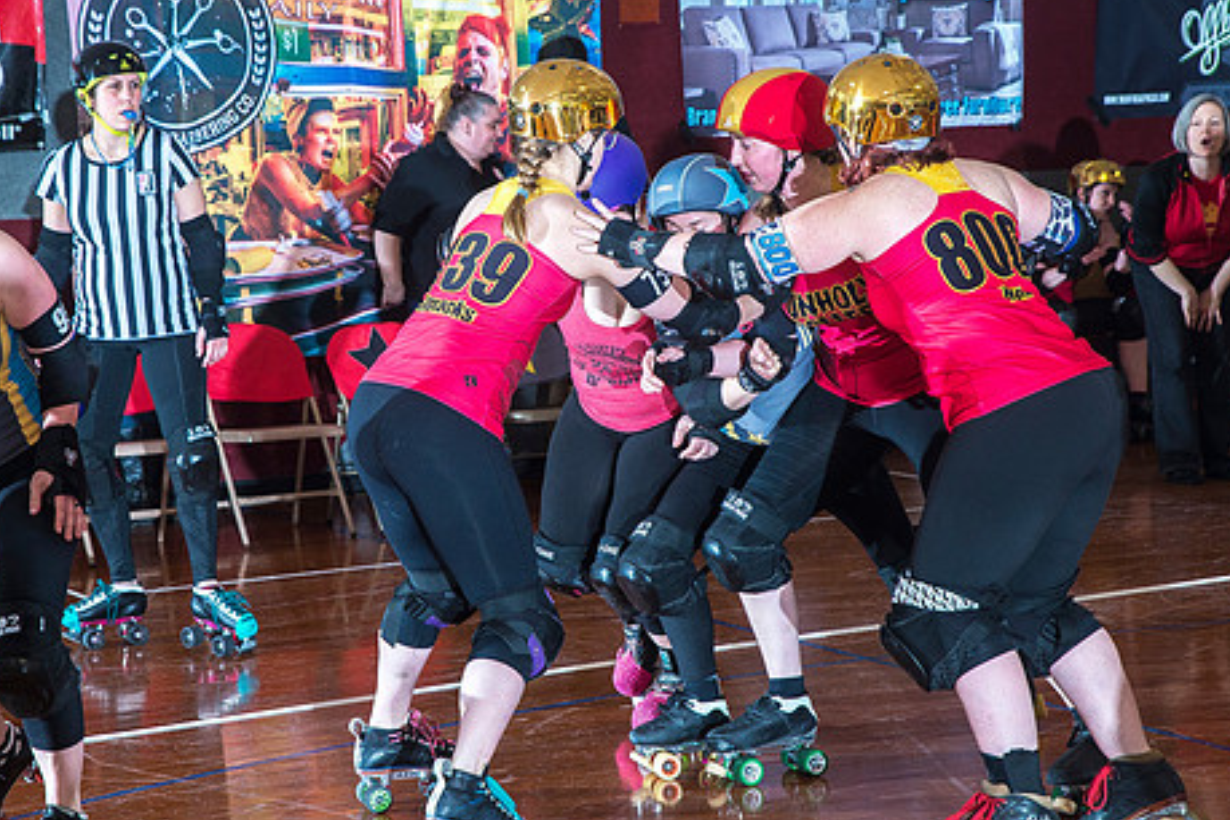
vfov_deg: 14.4
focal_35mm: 95
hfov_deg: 21.4
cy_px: 354
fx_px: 3246
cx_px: 522
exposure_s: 1/160
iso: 800
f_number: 5.6
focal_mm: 70
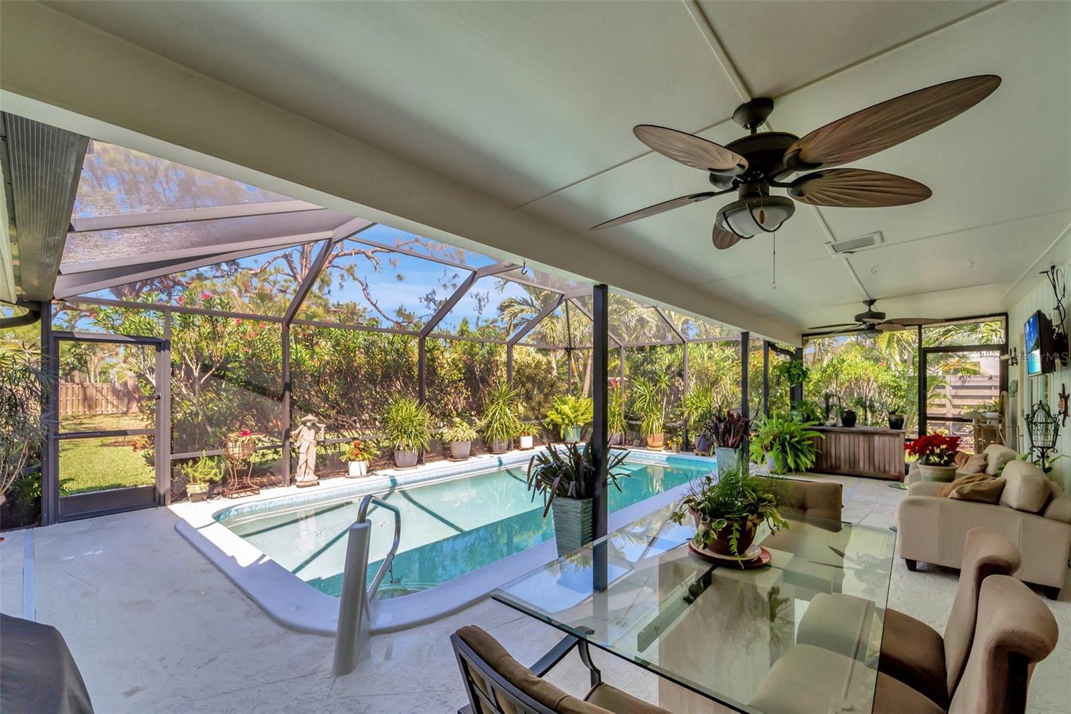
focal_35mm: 14
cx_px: 536
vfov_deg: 81.2
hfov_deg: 104.3
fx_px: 416
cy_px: 357
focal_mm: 14
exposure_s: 1/80
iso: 250
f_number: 9
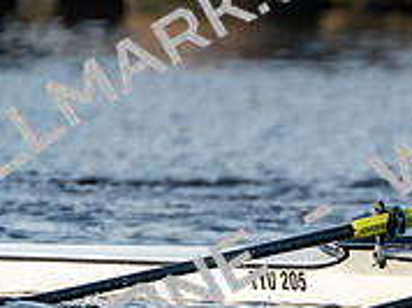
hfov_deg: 1.1
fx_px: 22393
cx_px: 655
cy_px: 203
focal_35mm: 1884
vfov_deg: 0.8
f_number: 6.3
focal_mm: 600
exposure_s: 1/2000
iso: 1000
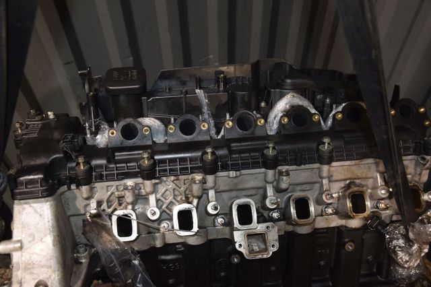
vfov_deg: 34.2
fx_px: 467
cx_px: 216
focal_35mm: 39
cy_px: 144
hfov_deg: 49.6
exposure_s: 1/60
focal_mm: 26
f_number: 5
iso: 800
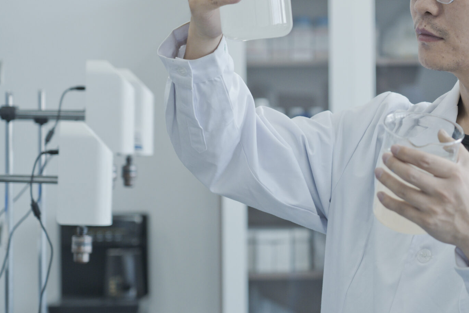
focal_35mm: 135
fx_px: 1759
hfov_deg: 15.1
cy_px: 116
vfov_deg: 10.2
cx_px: 387
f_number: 4
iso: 800
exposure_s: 1/100
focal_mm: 72
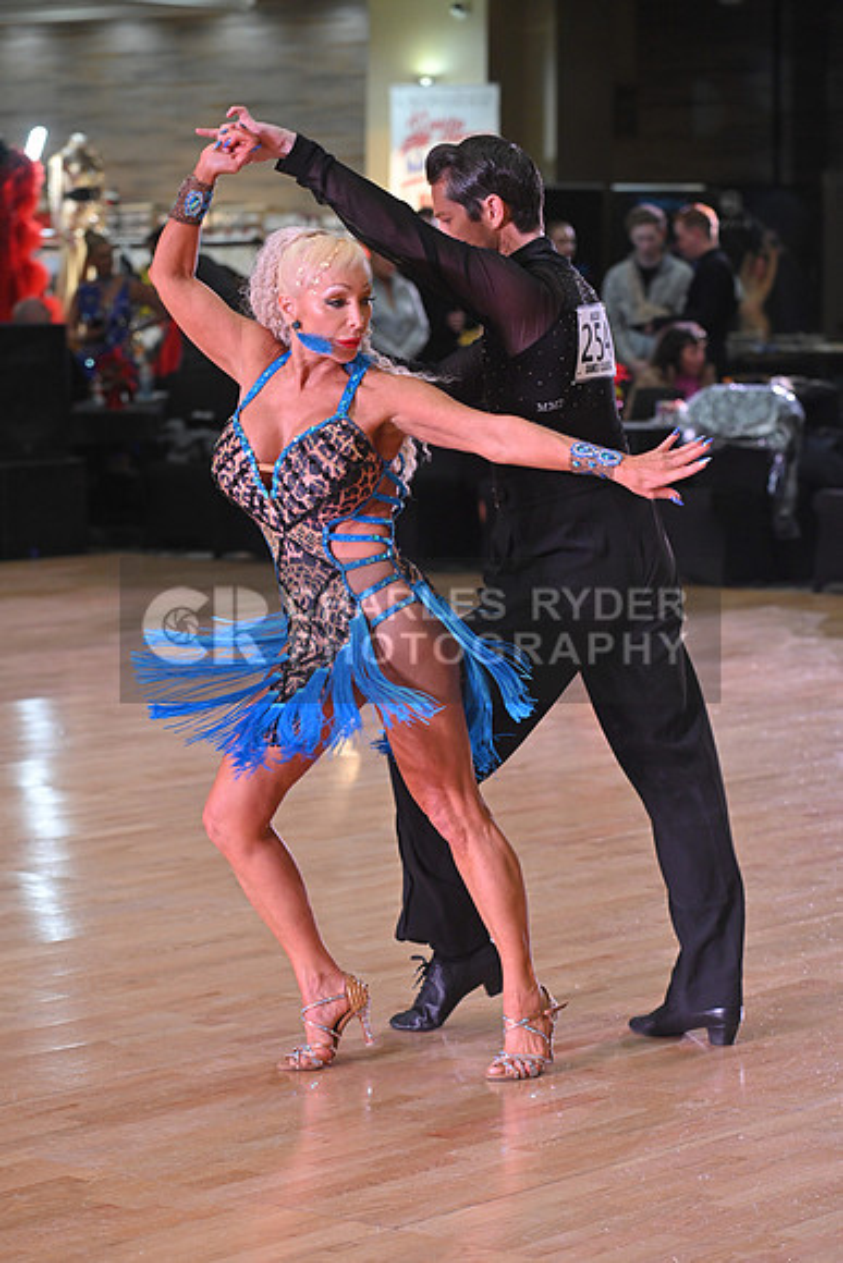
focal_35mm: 110
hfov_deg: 12.5
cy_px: 632
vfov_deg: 18.6
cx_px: 422
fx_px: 3861
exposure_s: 1/320
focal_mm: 110
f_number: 5
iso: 2000
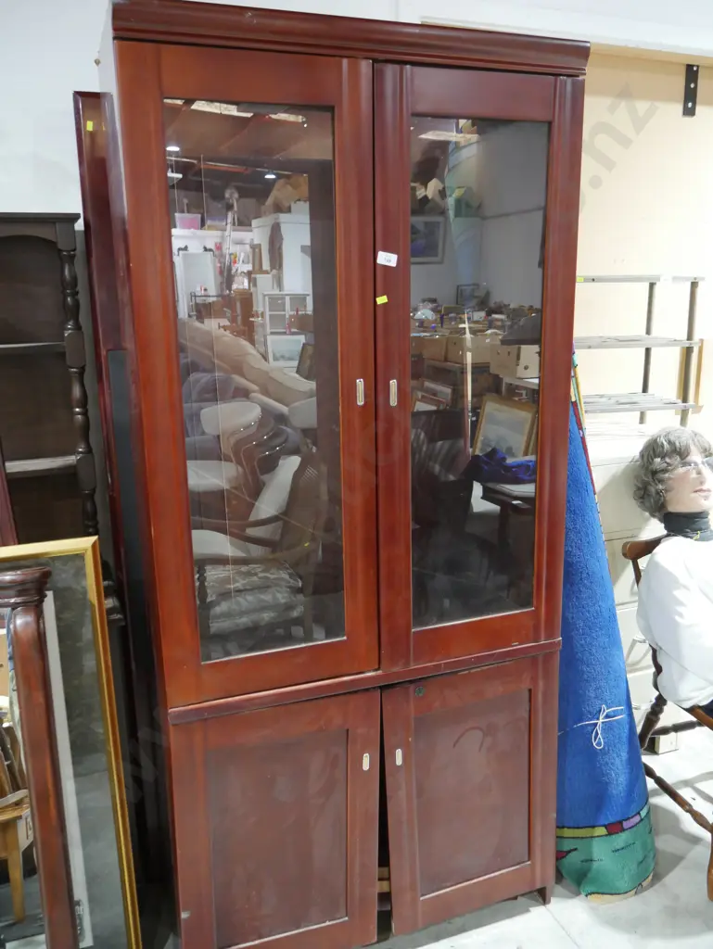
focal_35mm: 28
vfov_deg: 63.4
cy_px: 474
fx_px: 768
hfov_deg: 49.8
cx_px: 356
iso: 2000
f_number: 3.5
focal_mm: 14
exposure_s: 1/60
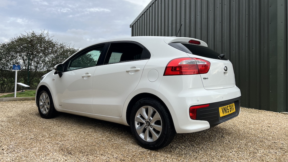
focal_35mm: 29
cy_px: 70
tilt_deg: +3.3
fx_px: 221
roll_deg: +0.6
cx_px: 142
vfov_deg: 40.1
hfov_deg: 66.1
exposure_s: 1/1779
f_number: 1.5
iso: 50
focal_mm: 5.7
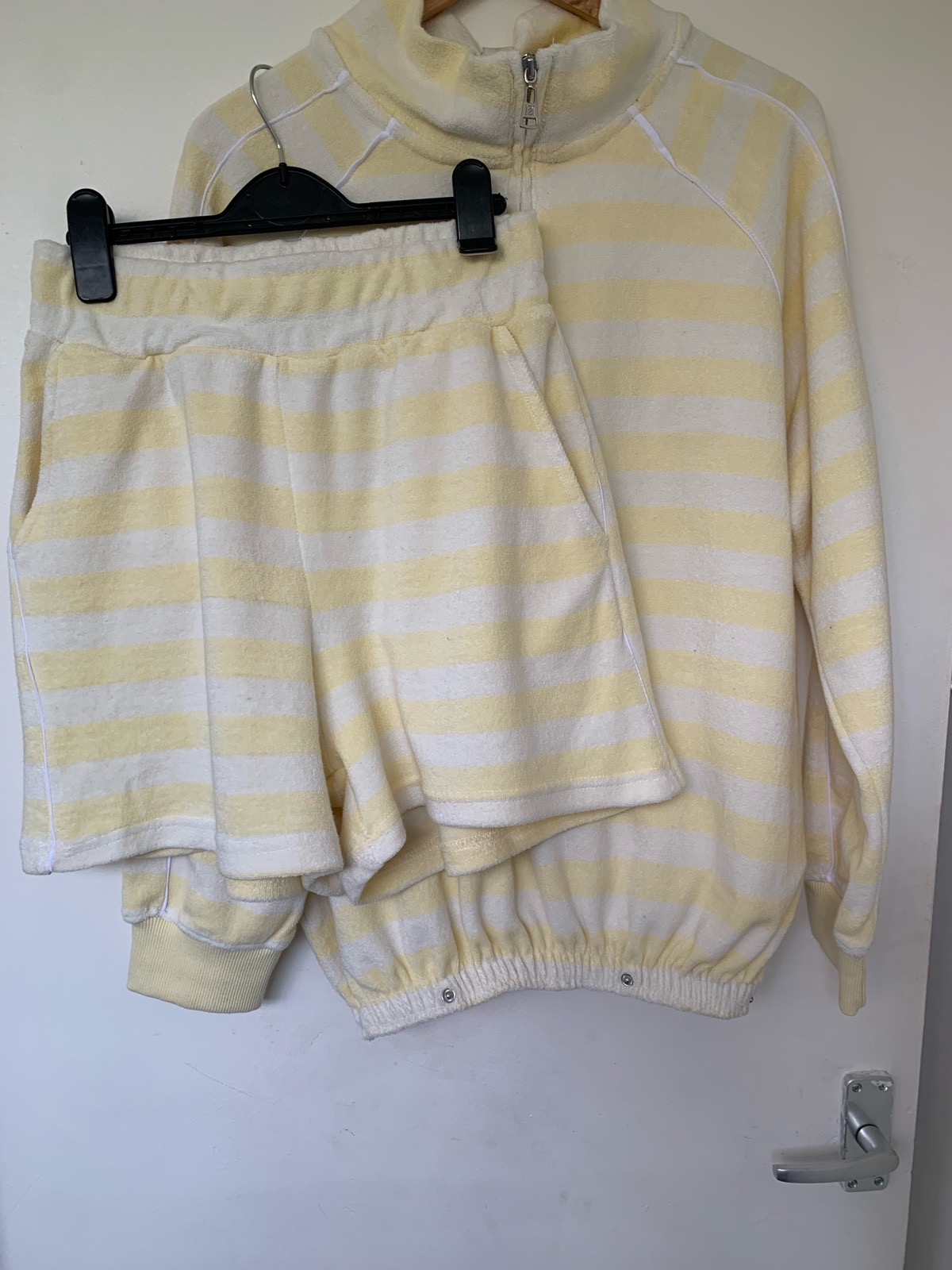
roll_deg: -1.1
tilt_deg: -8.0
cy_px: 635
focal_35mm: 26
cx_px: 476
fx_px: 953
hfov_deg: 53.1
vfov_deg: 67.3
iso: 32
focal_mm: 4.25
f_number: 1.8
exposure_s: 1/121
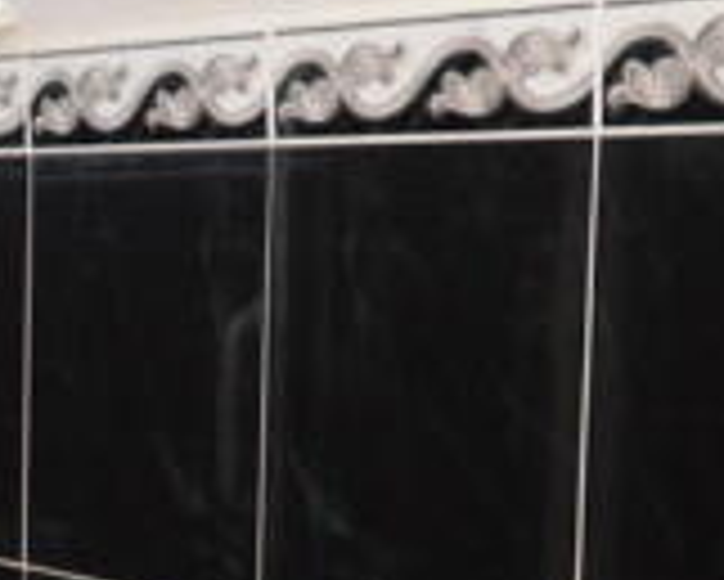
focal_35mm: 86
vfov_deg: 17.8
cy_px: 441
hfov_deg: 20.8
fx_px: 1842
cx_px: -144
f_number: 4
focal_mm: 15
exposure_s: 1/125
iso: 2500
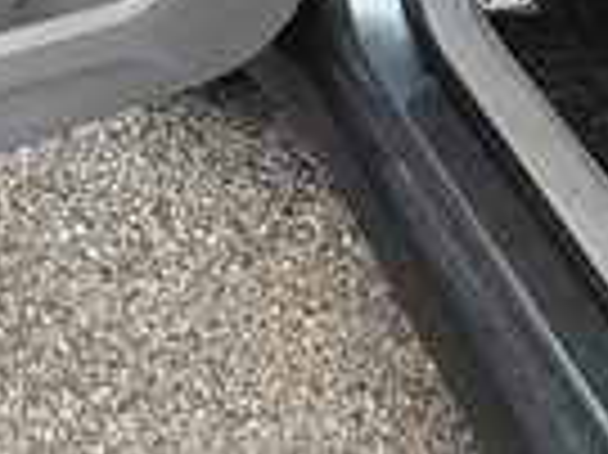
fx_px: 1509
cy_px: -216
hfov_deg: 20.6
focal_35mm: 86
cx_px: -207
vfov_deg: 15.8
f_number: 1.8
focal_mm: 3
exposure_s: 1/279
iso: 25
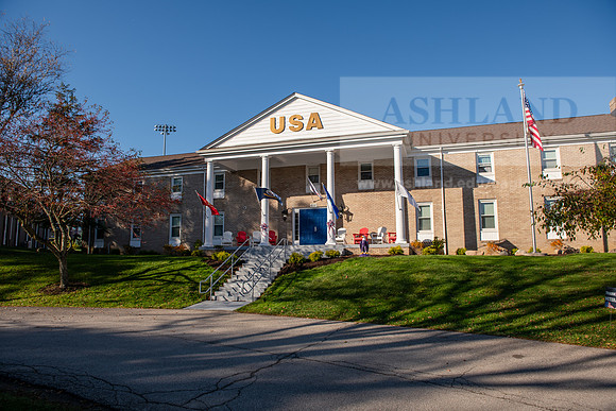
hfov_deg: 73.7
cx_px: 308
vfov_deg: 53.2
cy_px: 206
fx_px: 411
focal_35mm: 24
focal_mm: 24
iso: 100
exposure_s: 1/500
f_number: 5.6
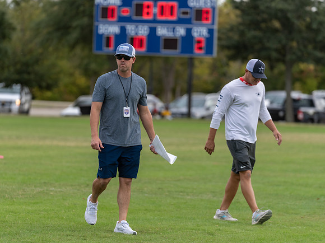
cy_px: 130
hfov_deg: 8.3
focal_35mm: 240
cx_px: 128
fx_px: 2247
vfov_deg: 6.2
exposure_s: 1/1250
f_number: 3.5
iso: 200
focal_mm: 197
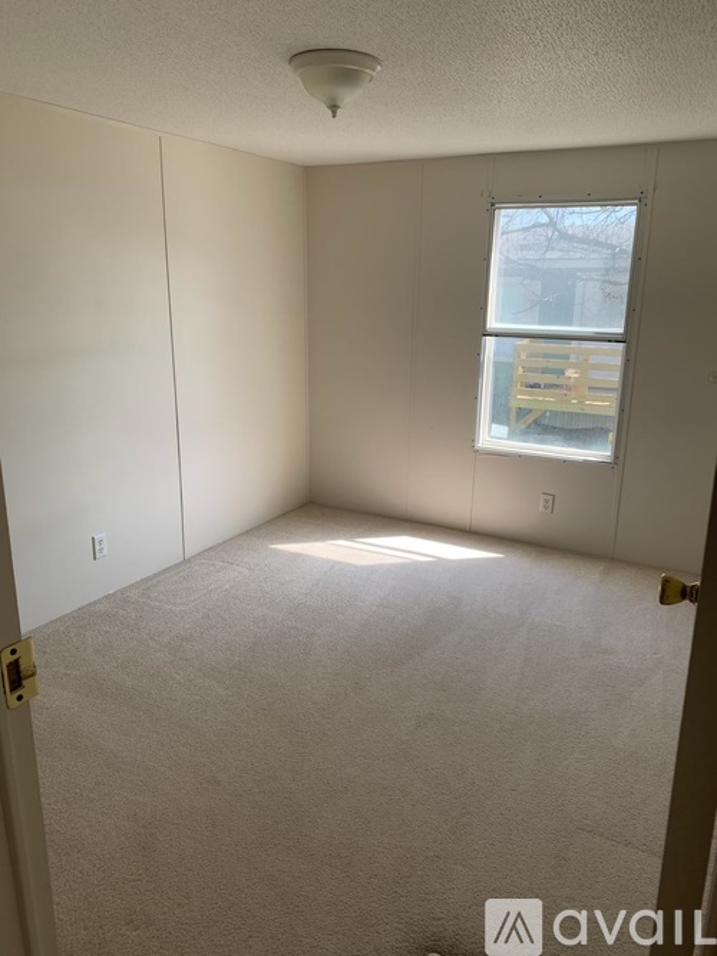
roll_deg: +0.0
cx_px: 358
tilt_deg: -13.8
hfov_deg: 53.0
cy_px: 478
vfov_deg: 67.3
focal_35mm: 26
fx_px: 718
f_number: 1.8
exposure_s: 1/184
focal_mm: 4.25
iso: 25
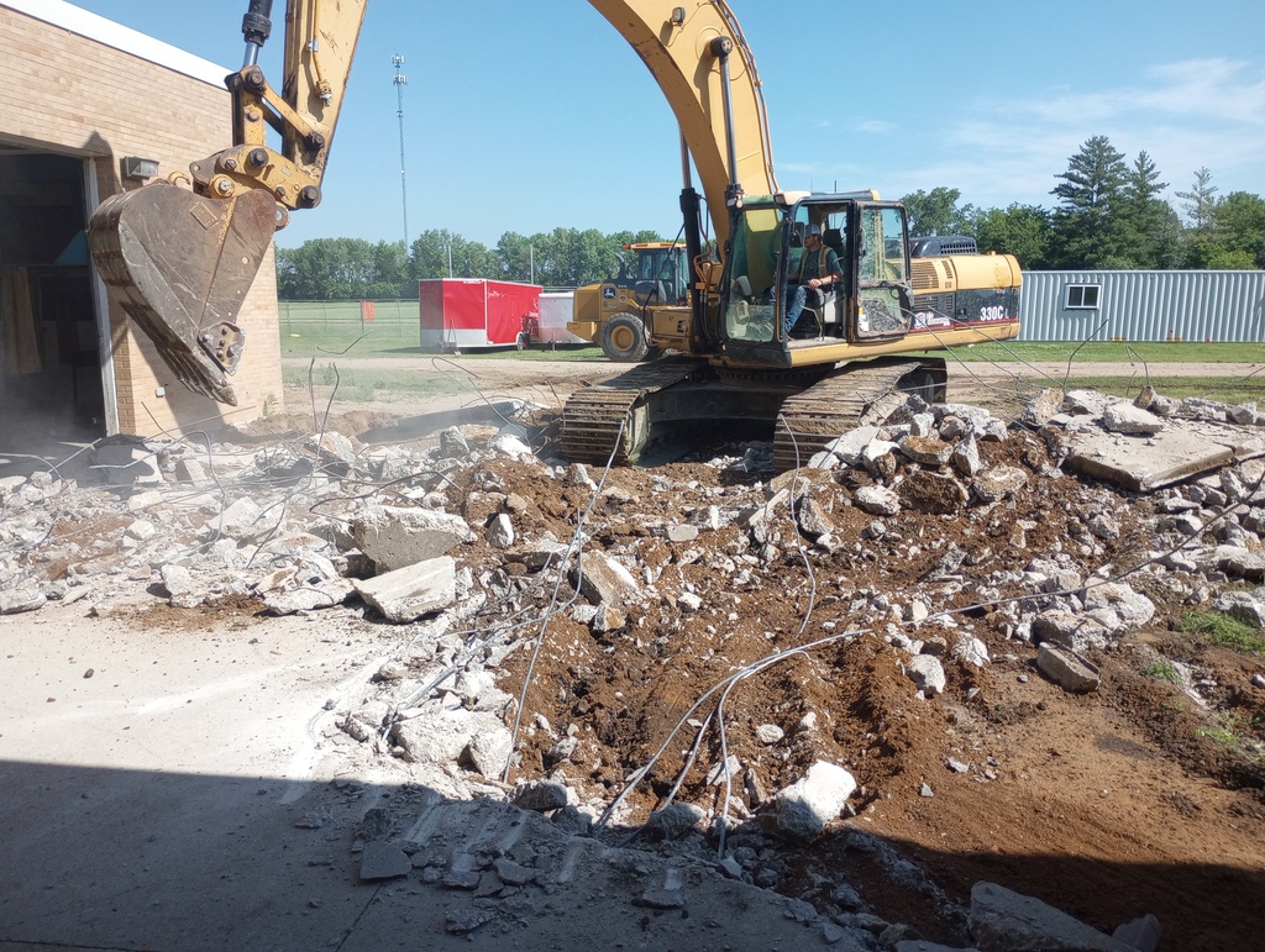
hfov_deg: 63.4
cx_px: 632
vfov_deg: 49.9
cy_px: 476
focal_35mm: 28
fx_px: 1025
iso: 108
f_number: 1.8
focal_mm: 4.27
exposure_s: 1/449
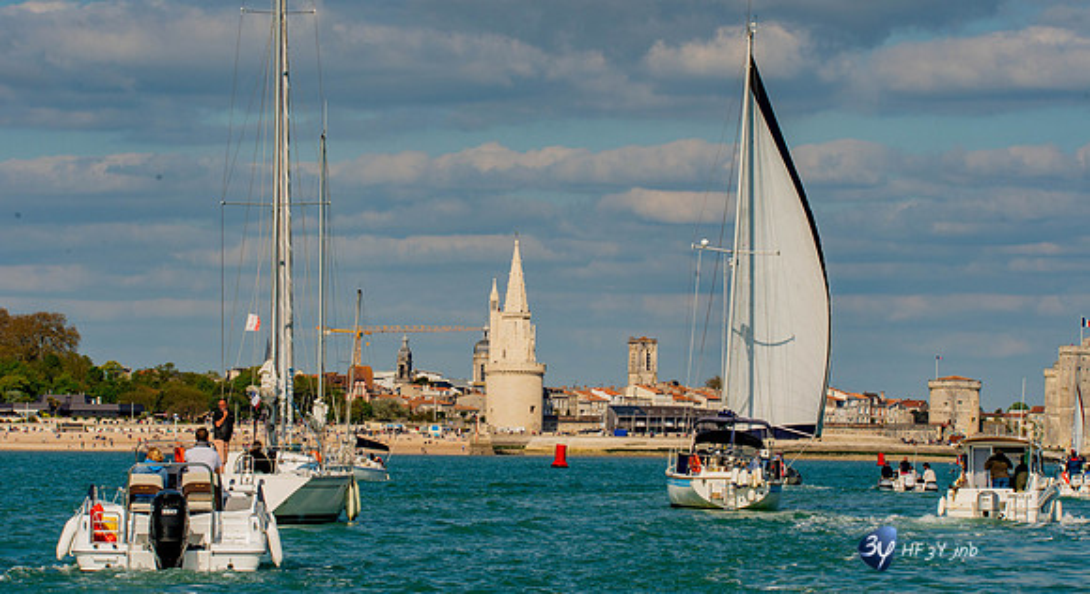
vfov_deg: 6.0
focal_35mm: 198
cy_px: 286
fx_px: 5682
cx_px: 545
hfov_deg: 11.0
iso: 400
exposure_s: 1/800
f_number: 14
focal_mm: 185
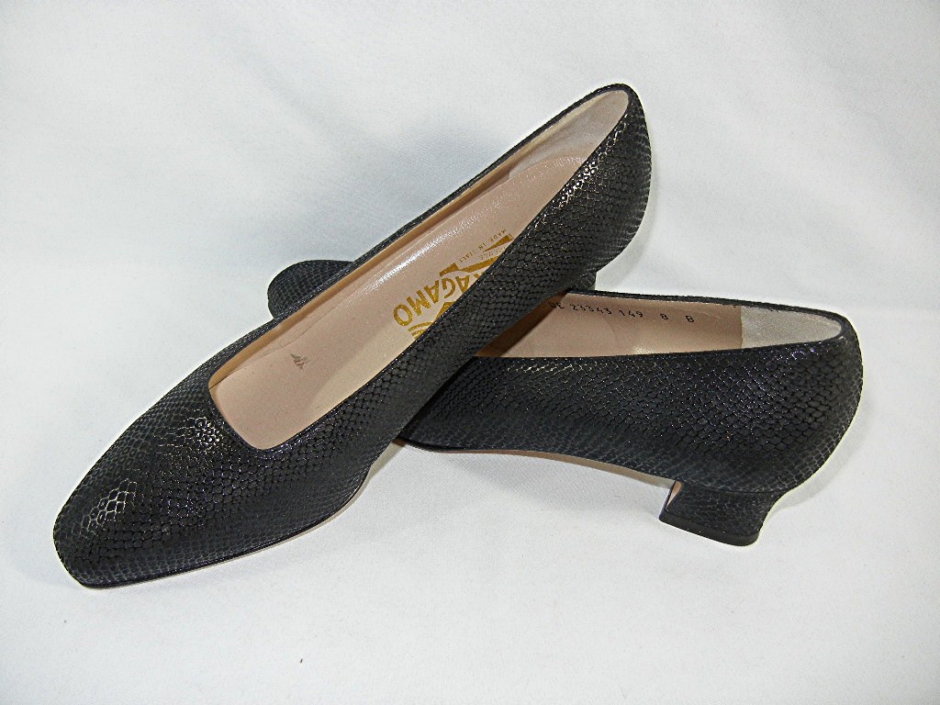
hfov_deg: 60.0
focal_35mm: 30
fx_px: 815
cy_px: 352
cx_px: 470
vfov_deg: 46.8
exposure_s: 1/30
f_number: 3.5
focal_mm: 5.4
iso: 200
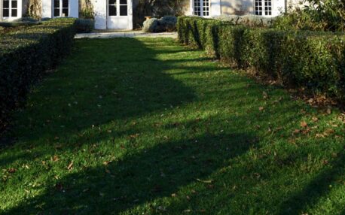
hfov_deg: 34.7
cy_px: -39
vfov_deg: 20.9
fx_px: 547
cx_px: 114
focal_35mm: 58
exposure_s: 1/320
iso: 100
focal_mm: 17
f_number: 5
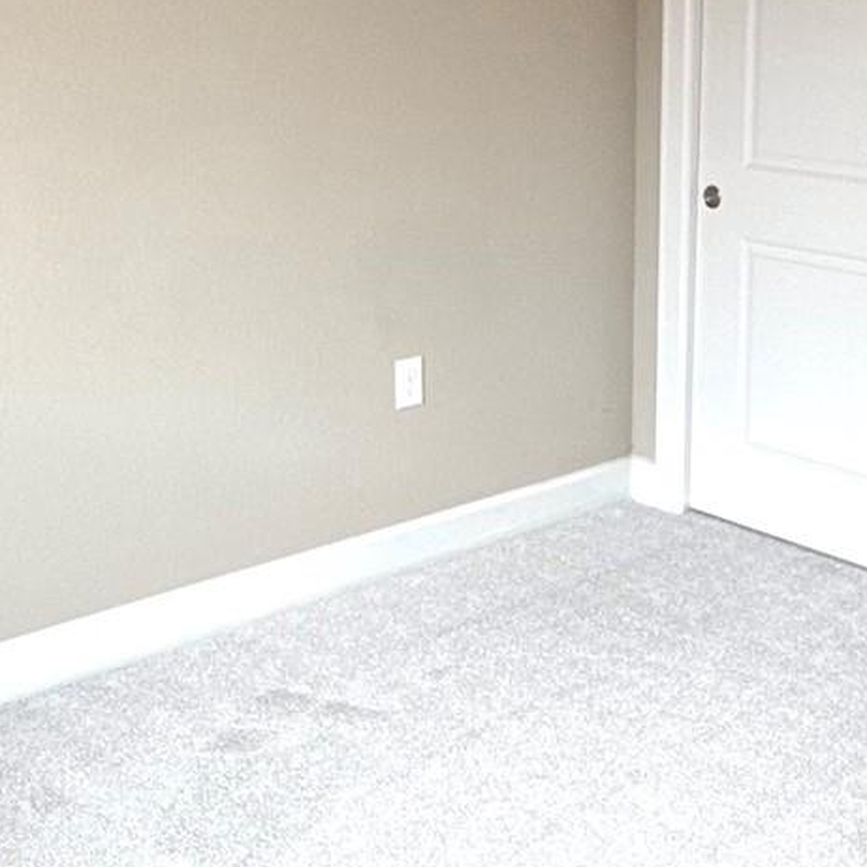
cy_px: 367
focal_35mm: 55
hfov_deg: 30.6
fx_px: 1559
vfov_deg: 31.0
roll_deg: -0.8
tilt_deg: -14.8
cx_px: 632
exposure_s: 1/120
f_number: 2.2
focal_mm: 2.22
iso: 160
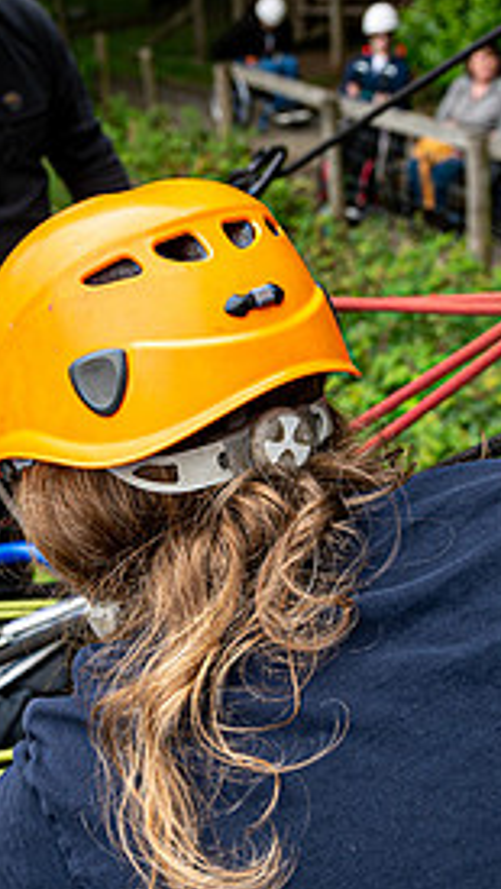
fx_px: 1250
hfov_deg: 22.4
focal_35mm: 53
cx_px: 110
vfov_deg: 39.1
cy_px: 404
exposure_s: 1/320
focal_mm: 24
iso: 100
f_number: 4
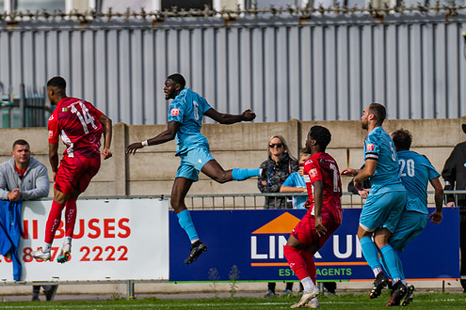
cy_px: 230
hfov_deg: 2.3
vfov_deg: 1.6
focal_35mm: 881
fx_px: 11403
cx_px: 193
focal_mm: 300
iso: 200
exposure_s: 1/2000
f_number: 4
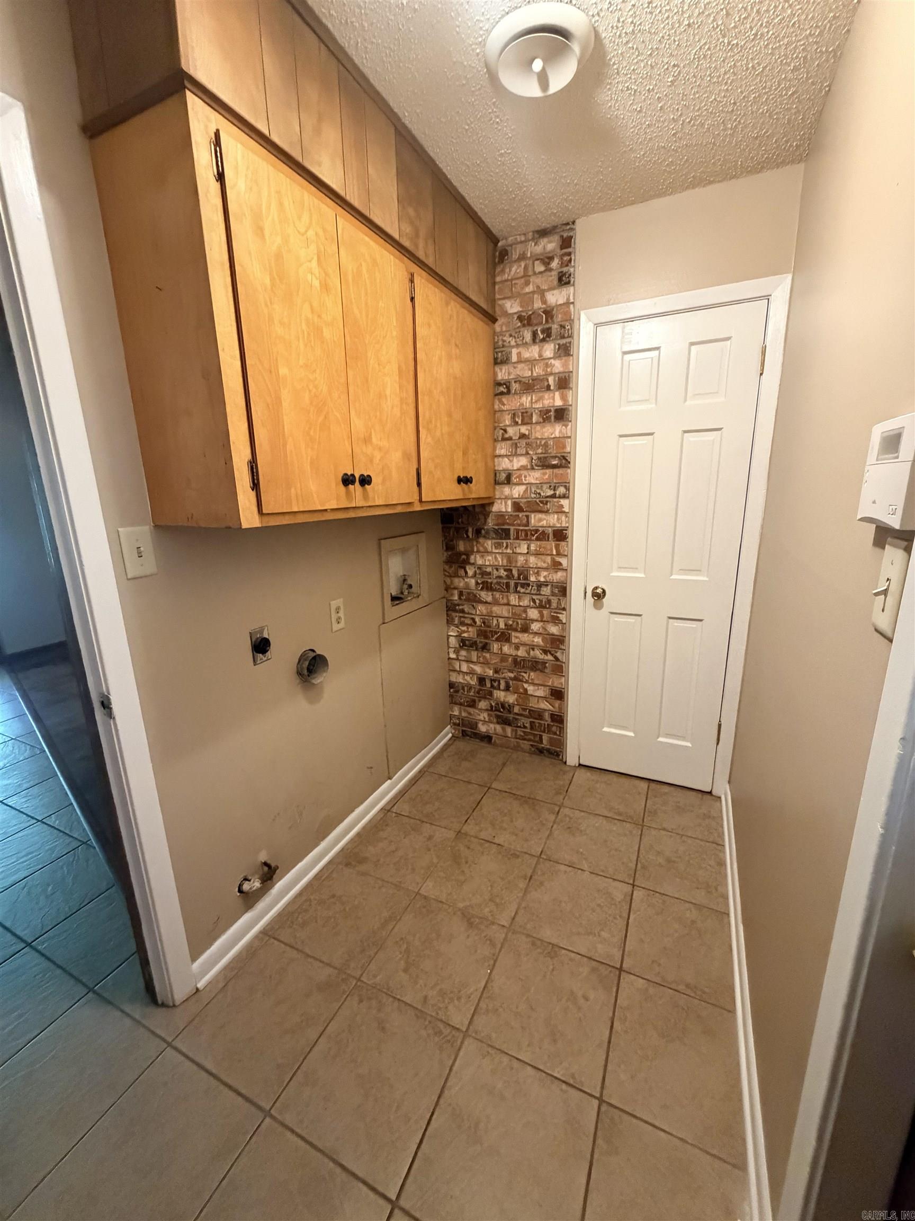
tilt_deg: -13.9
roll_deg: +1.4
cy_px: 610
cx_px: 458
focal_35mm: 14
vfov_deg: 102.1
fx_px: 493
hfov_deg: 85.7
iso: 800
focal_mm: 2.22
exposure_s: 1/60
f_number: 2.2
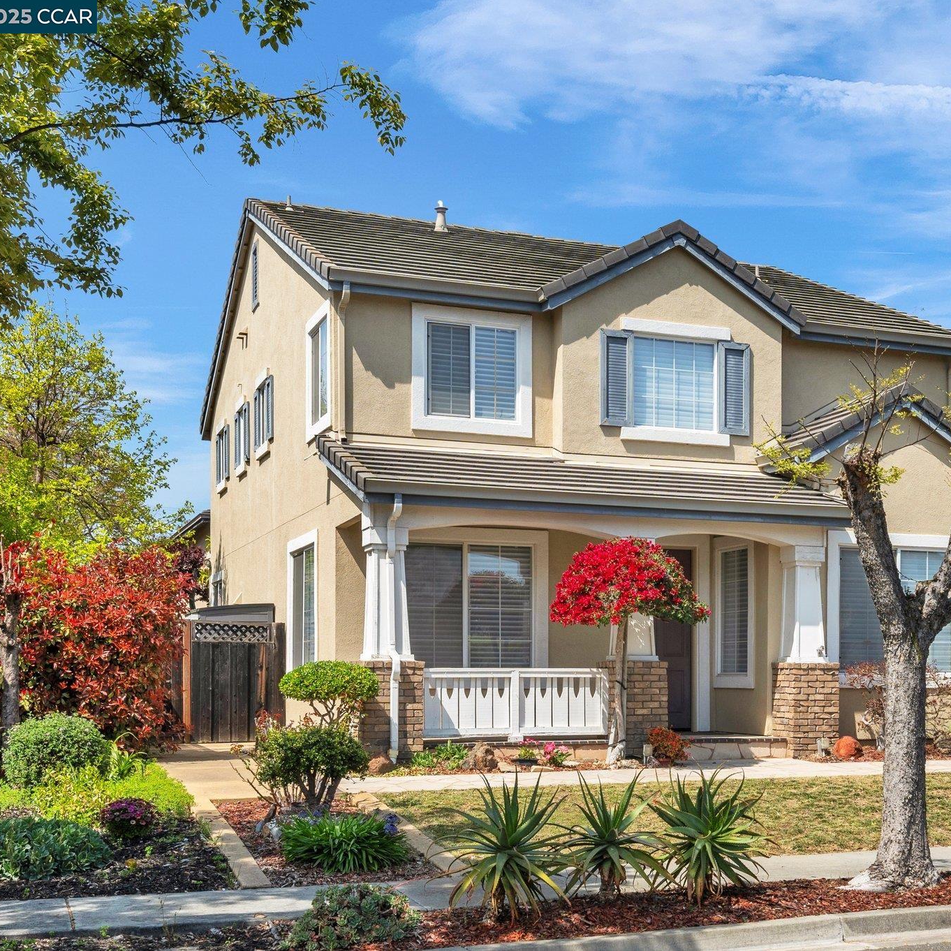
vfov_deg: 36.8
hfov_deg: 36.2
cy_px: 475
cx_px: 672
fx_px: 1430
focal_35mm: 46
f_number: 10
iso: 100
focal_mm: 24
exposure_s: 1/200
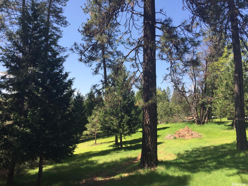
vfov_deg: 48.2
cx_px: 124
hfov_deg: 61.7
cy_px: 93
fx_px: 208
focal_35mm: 29
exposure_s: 1/879
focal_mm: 4.15
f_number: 2.2
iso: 32
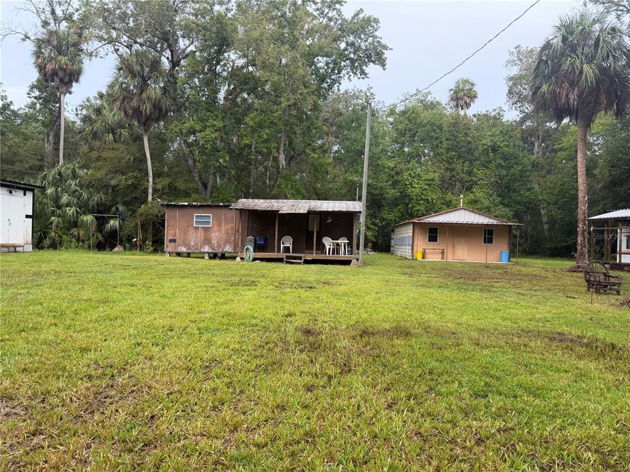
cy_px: 236
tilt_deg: +1.1
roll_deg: -1.9
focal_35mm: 24
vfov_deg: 56.8
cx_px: 315
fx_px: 437
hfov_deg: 71.6
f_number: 1.78
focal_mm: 6.76
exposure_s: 1/813
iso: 100
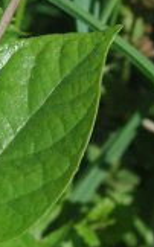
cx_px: -181
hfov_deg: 4.0
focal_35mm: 325
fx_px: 2189
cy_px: 154
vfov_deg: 6.5
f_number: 8
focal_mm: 45
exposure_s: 1/400
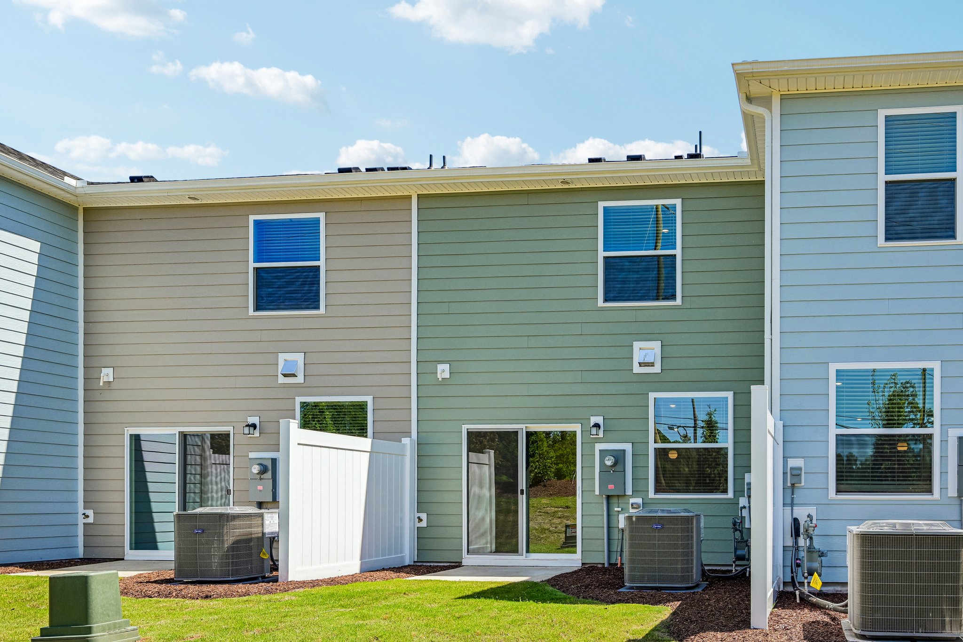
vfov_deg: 54.1
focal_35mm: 24
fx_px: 629
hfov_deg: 74.9
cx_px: 482
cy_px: 321
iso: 100
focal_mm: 23.5
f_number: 8
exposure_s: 1/200
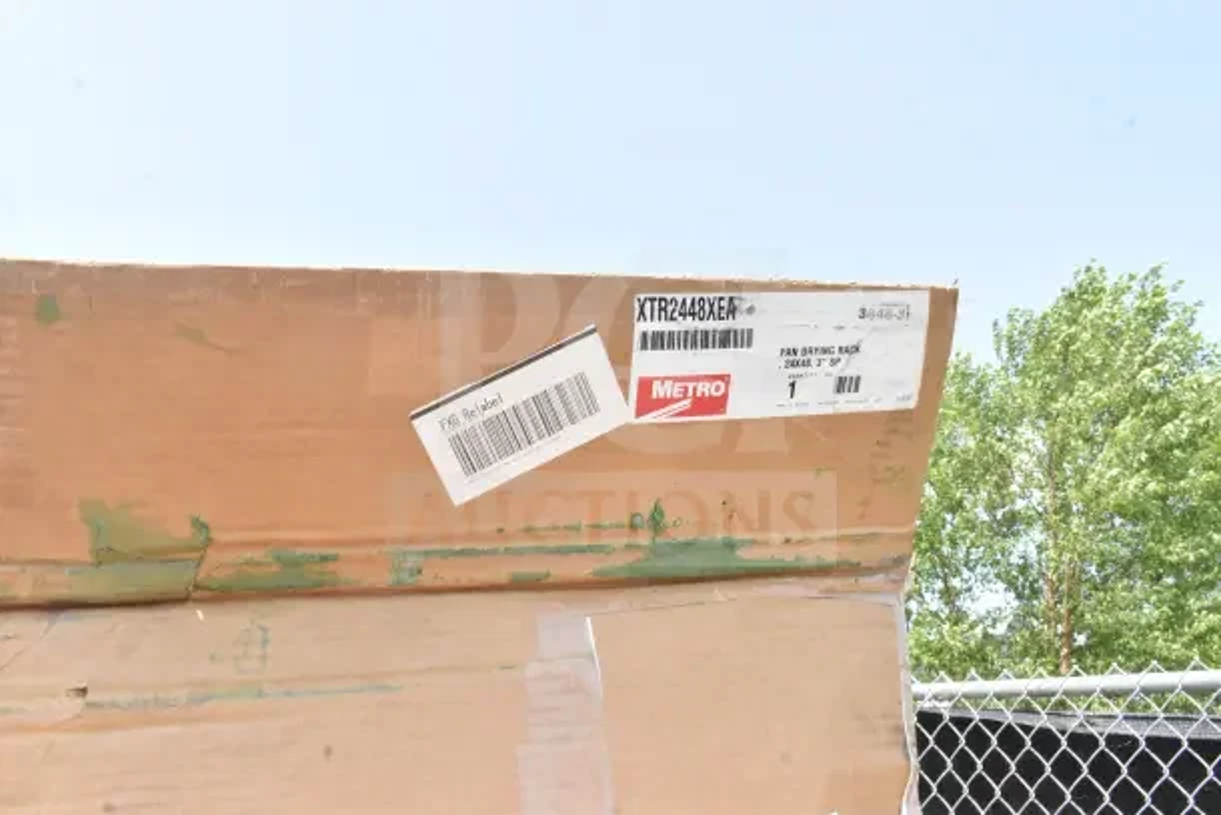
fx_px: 1119
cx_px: 610
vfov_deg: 40.0
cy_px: 408
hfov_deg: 57.2
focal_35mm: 33
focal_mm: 22
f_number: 18
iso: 6400
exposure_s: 1/1250
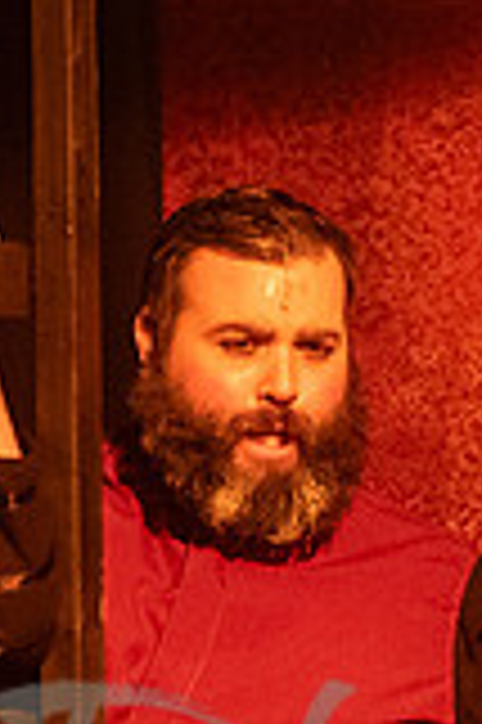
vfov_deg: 2.6
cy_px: 999
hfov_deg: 1.8
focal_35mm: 780
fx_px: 15698
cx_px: 464
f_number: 3.6
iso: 4000
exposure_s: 1/125
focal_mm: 119.2
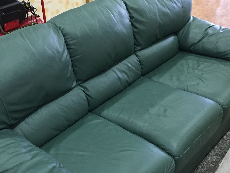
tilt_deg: -38.2
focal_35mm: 46
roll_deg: -1.1
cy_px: 116
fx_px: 306
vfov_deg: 31.2
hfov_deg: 41.1
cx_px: 96
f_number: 2.2
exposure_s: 1/30
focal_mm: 4.15
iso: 125
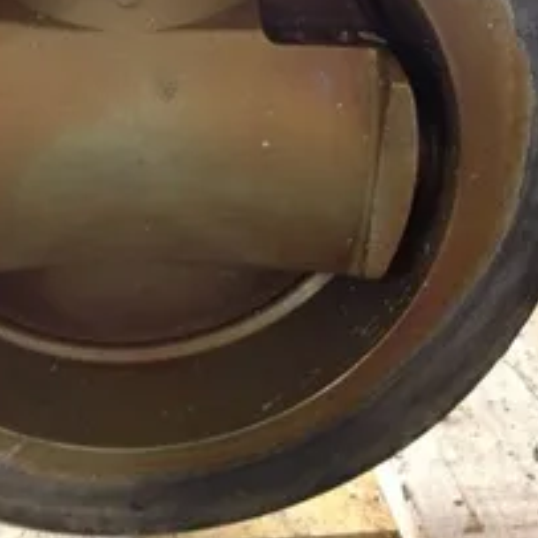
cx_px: 135
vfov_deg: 28.0
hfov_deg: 27.8
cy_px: 172
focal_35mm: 61
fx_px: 1073
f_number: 2.4
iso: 500
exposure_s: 1/15
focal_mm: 4.28
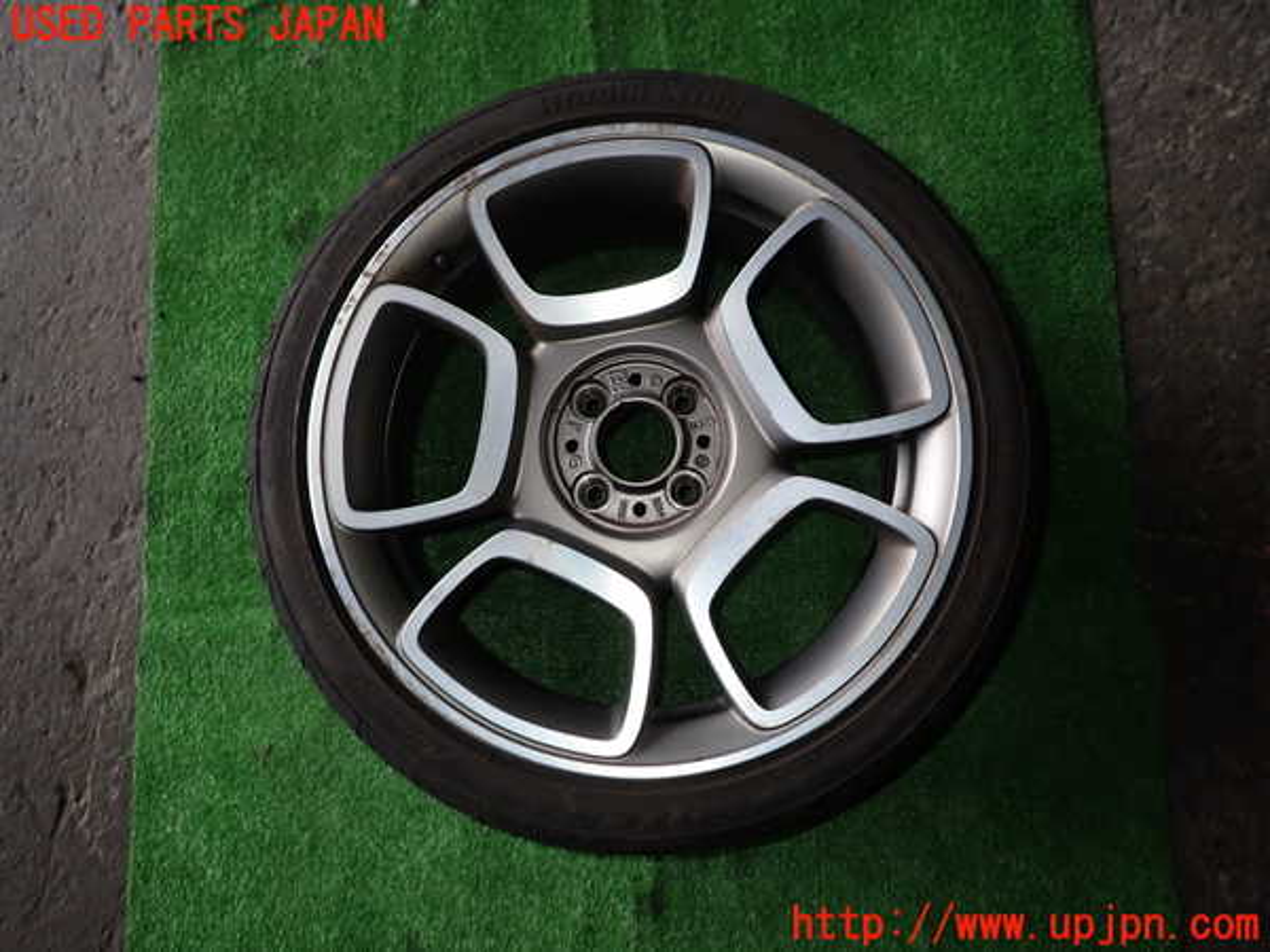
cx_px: 635
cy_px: 476
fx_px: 917
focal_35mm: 25
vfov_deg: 54.9
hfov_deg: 69.4
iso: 125
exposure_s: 1/30
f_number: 5.6
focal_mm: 4.5
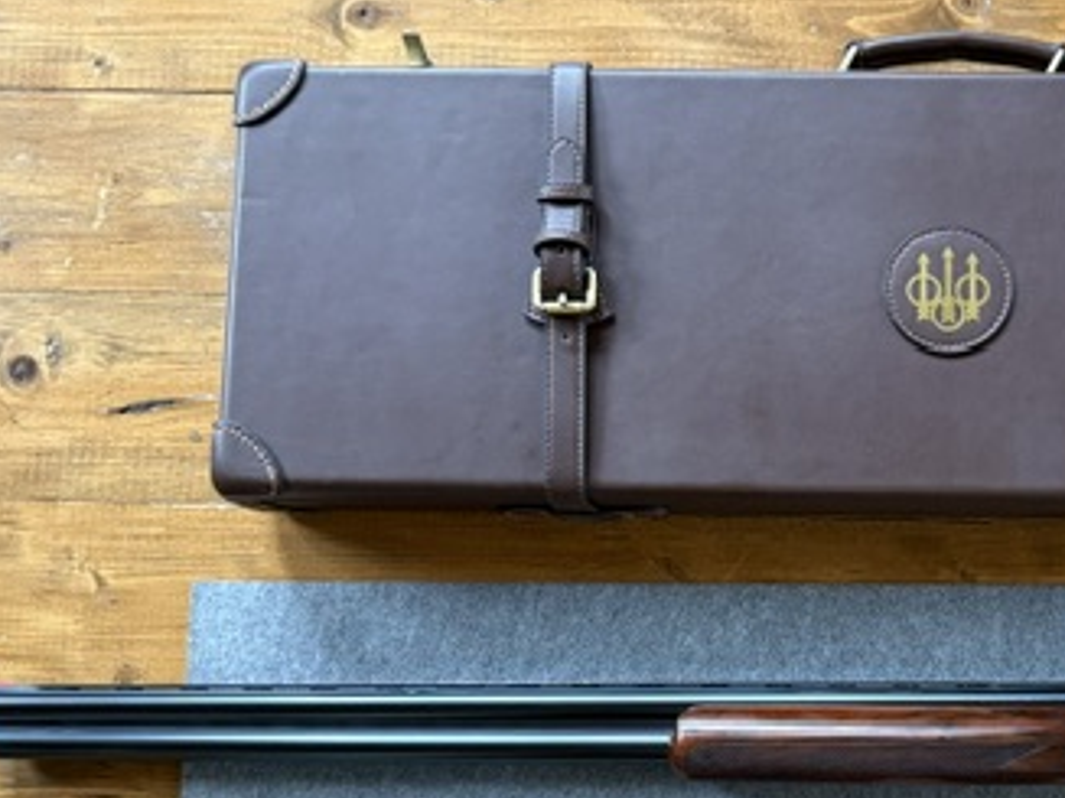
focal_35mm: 47
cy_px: 583
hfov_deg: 38.4
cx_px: 905
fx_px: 1445
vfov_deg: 30.4
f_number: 1.78
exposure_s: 1/60
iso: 640
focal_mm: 6.76
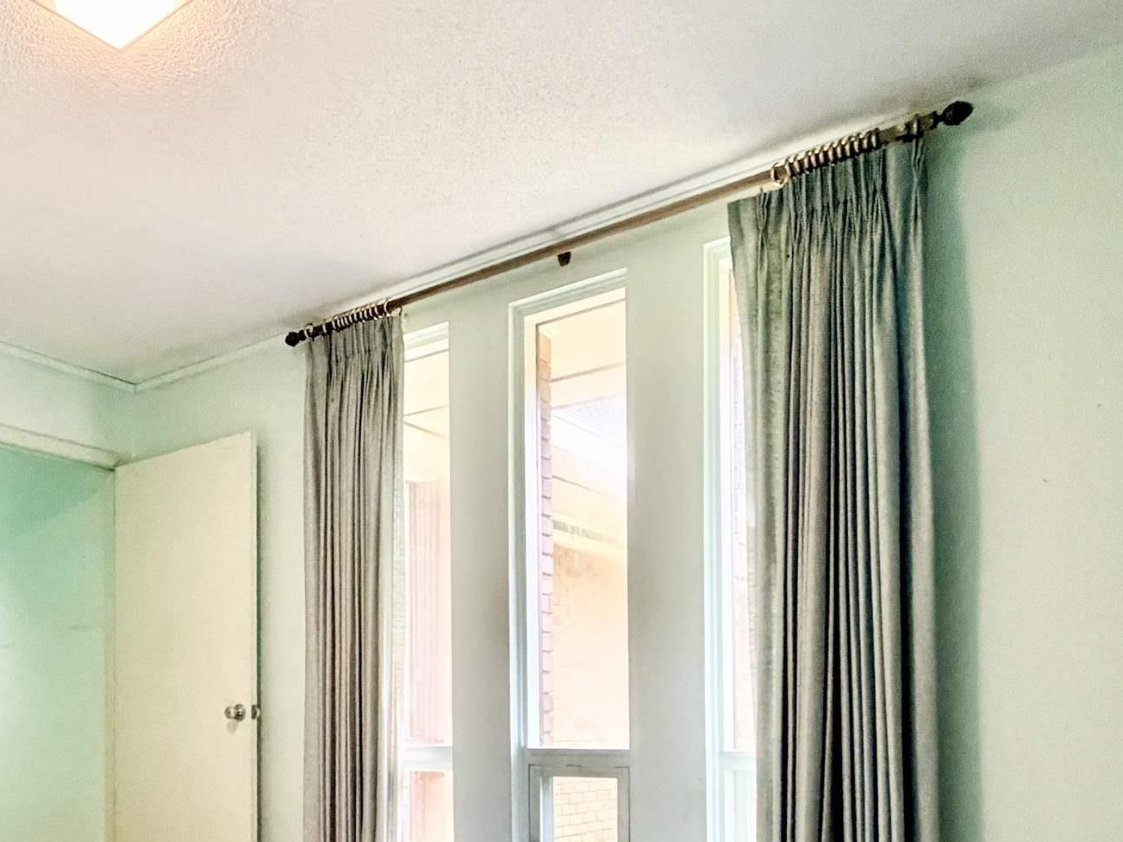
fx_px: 1070
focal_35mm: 33
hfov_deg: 50.8
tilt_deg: +1.0
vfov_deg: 40.5
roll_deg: +0.1
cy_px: 715
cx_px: 174
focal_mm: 2.22
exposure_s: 1/60
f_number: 2.2
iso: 640
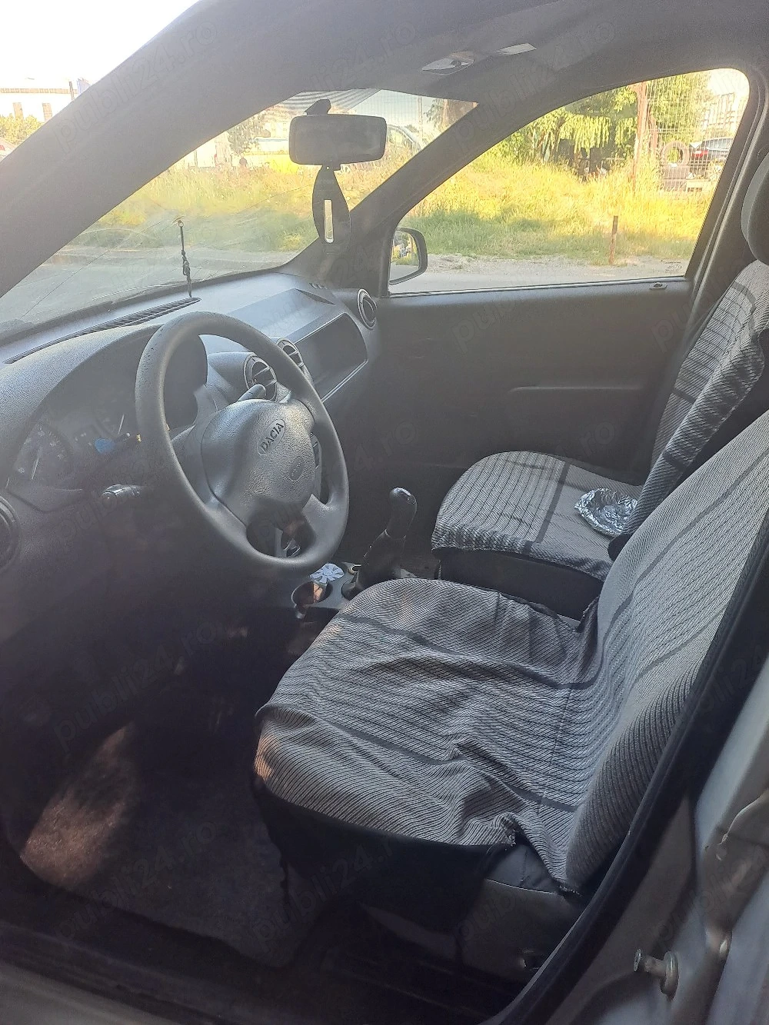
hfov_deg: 54.9
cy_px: 512
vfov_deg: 69.4
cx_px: 384
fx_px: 740
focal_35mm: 25
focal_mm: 4.65
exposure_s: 1/100
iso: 50
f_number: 1.8
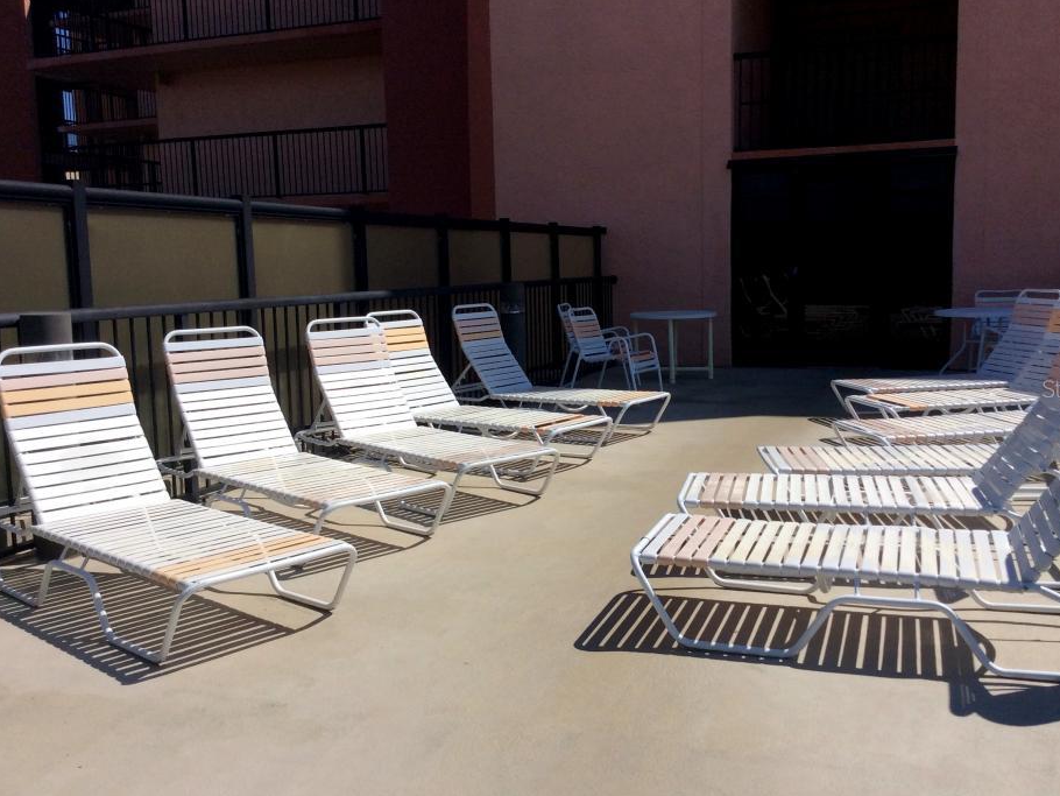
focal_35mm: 36
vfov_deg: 39.7
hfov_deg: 51.3
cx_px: 556
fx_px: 1103
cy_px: 388
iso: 32
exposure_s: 1/3185
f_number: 2.4
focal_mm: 3.3
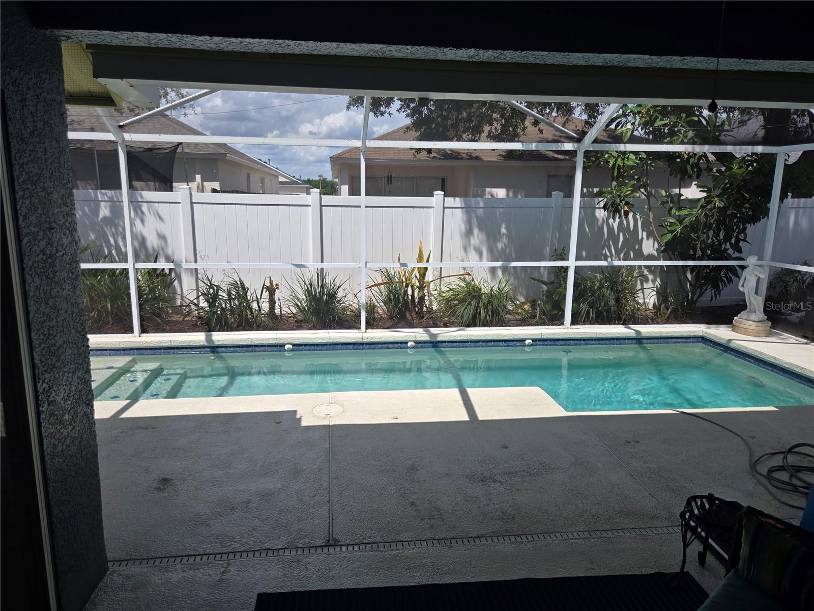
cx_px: 407
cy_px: 306
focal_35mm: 23
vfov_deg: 58.9
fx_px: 541
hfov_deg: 73.9
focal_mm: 5.4
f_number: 1.8
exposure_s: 1/1472
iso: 25
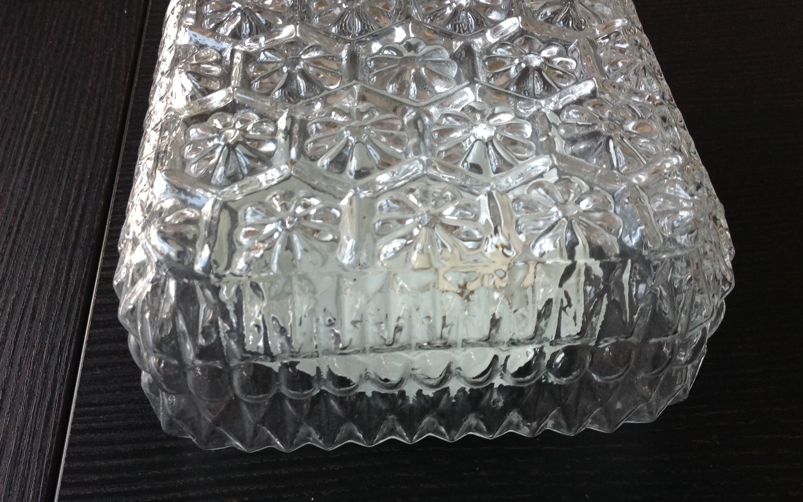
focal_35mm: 38
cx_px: 391
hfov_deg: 51.5
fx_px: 832
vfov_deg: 33.5
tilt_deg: -49.4
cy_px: 204
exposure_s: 1/15
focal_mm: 4.28
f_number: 2.4
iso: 100
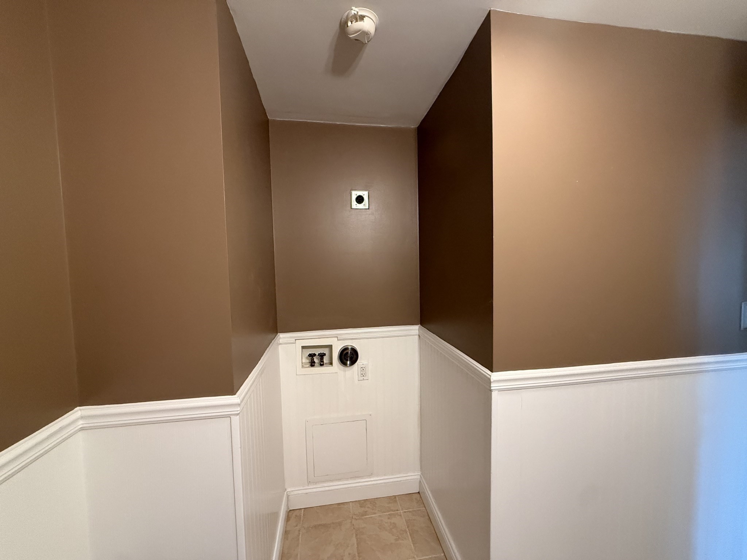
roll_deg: +1.5
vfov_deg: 85.7
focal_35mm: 14
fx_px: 302
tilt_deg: -4.5
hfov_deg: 102.1
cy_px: 280
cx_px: 374
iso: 640
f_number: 2.2
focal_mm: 2.22
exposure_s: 1/60
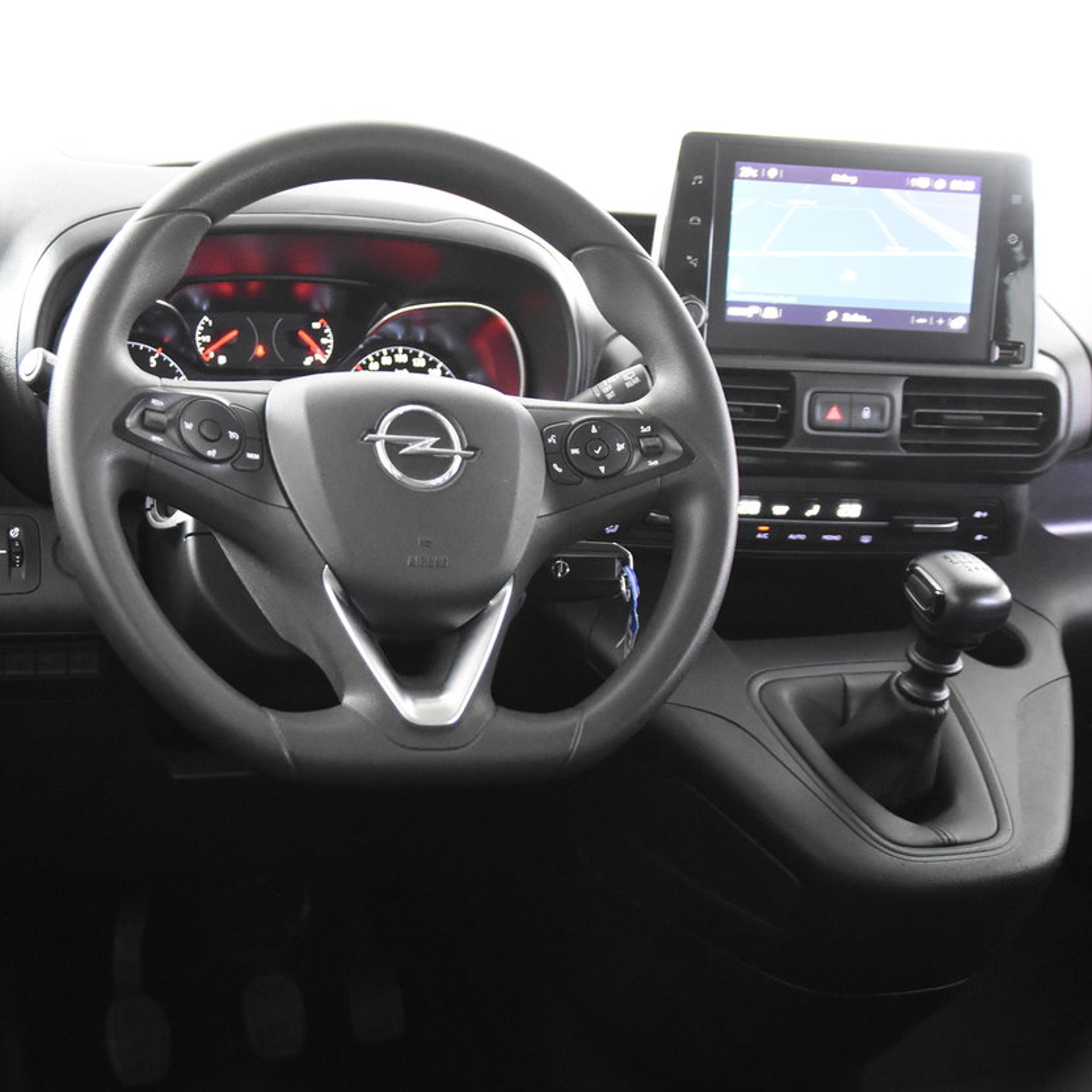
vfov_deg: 36.1
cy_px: 555
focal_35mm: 47
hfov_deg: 35.5
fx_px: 1677
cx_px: 316
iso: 5600
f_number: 3
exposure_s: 1/40
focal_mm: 24
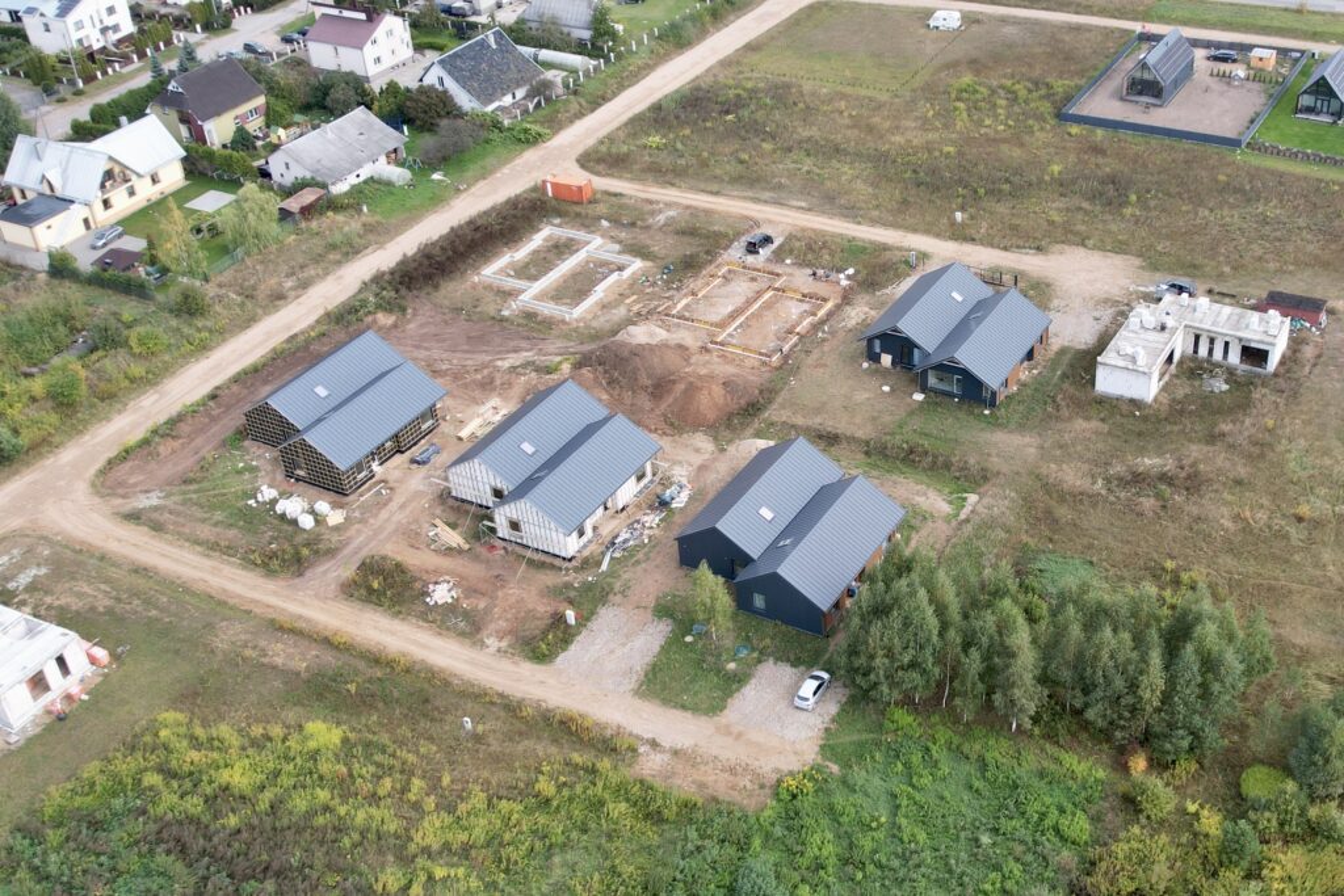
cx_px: 672
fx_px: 821
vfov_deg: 57.2
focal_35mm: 22
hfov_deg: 78.6
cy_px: 448
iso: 100
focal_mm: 8.38
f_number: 2.8
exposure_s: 1/500
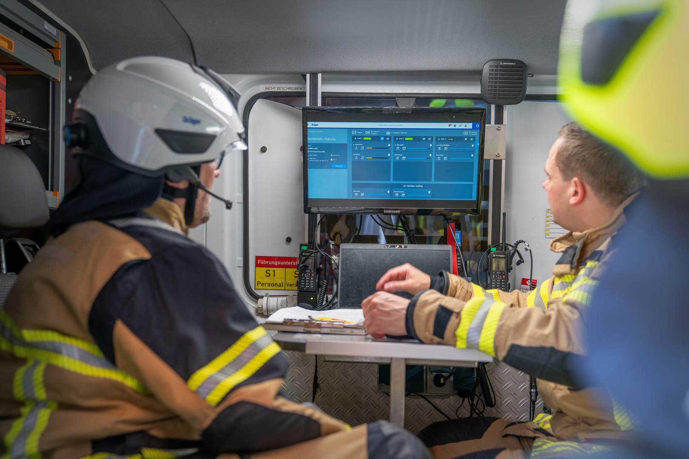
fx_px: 842
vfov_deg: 30.5
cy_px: 230
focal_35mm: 44
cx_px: 344
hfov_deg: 44.5
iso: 160
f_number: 2.8
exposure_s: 1/50
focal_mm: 44
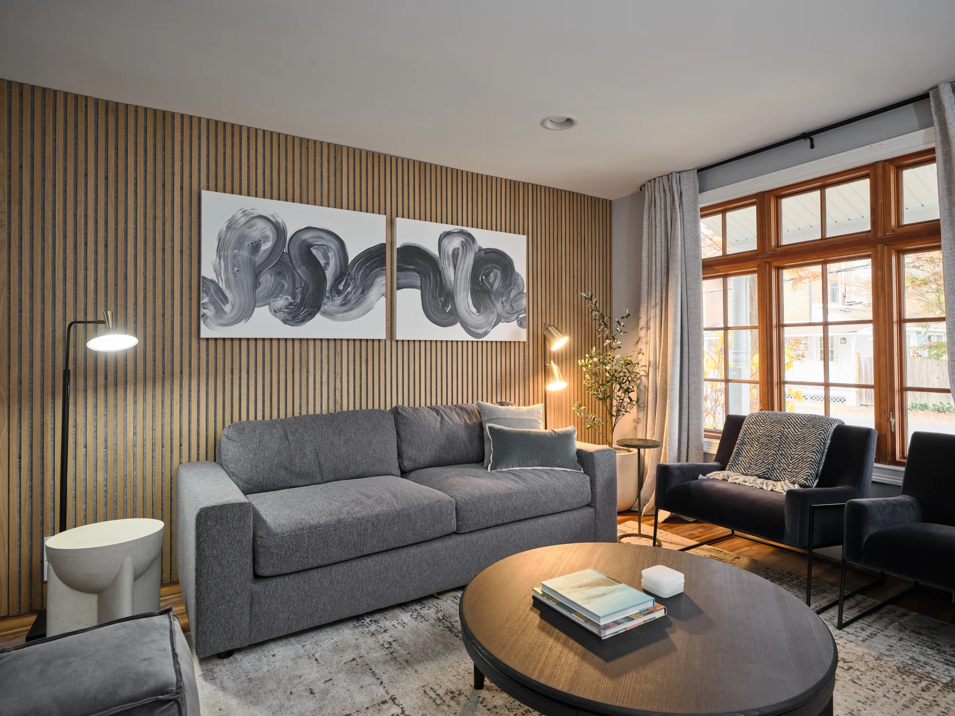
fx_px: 552
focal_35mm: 20
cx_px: 478
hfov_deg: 81.7
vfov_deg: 66.0
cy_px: 358
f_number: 8
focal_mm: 24.8
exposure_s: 1/3
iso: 400
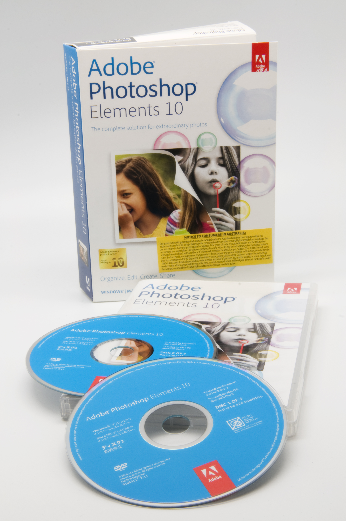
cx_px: 173
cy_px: 260
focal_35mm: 63
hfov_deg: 21.5
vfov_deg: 31.9
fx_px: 911
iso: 200
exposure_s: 1/3
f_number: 22
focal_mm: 42
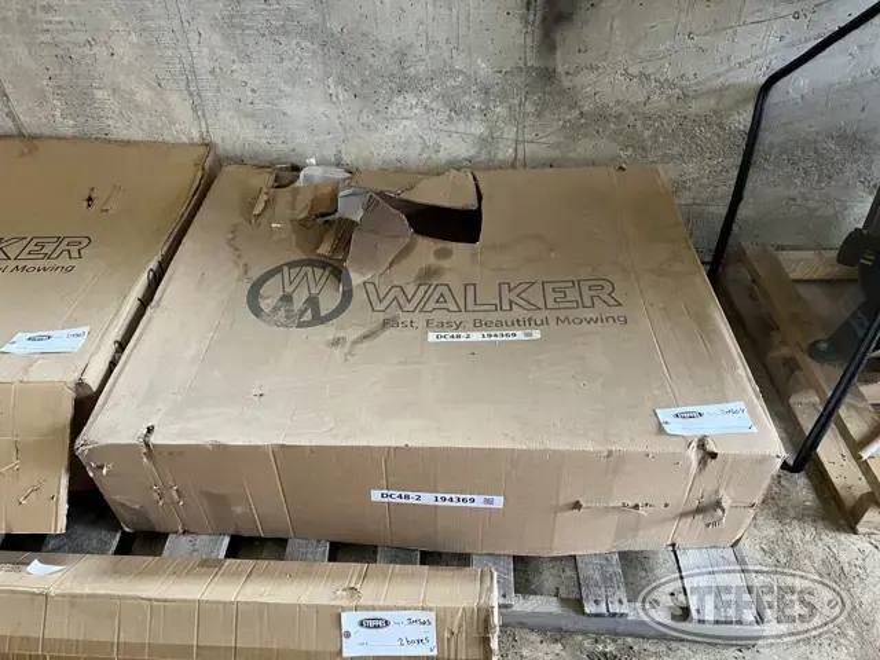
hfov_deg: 67.3
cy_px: 330
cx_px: 440
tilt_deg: -43.0
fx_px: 661
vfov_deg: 53.1
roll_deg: +0.5
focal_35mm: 26
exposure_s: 1/92
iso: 125
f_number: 1.5
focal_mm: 5.7
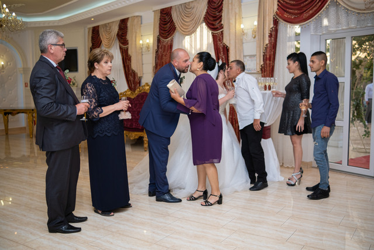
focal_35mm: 35
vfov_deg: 37.9
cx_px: 187
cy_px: 125
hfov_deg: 54.4
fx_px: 364
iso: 200
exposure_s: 1/250
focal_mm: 23
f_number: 1.4
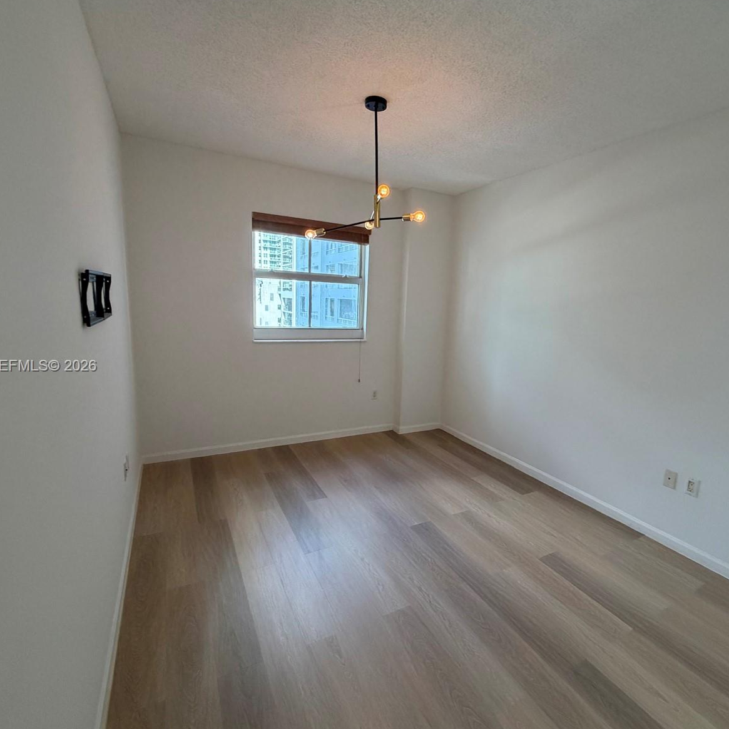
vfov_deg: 84.0
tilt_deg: -9.5
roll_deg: -3.7
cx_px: 402
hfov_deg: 83.7
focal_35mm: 17
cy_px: 367
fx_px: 405
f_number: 2.2
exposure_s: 1/120
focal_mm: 2.22
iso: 320
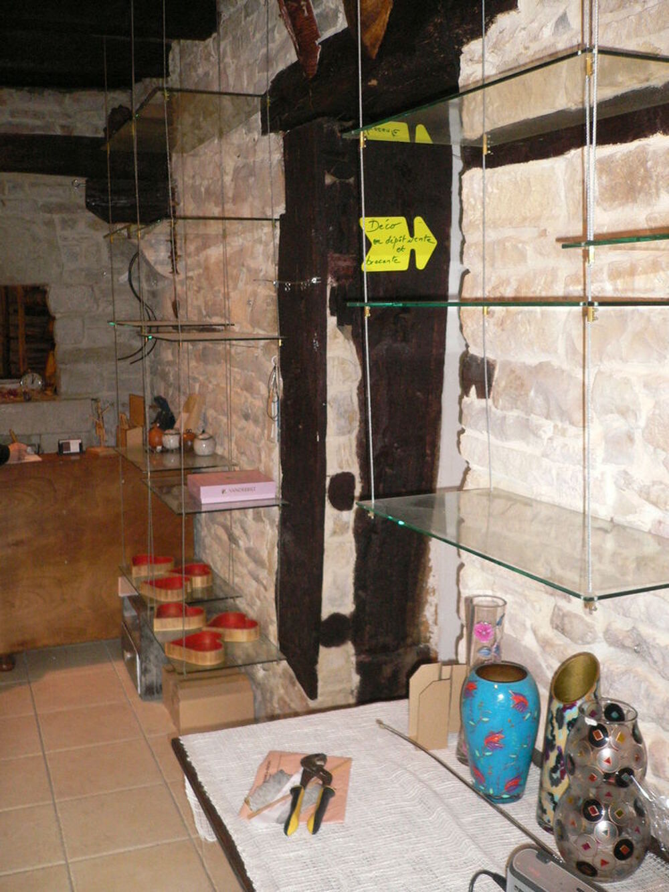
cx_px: 334
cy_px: 446
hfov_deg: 40.7
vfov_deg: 52.6
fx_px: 902
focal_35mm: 35
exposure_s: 1/60
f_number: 2.8
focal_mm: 5.8
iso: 300
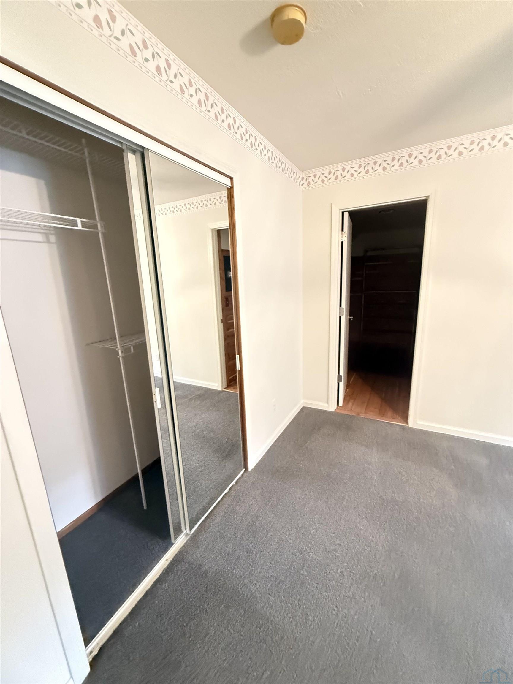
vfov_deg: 102.1
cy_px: 342
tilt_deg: -11.8
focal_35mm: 14
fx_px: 277
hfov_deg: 85.7
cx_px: 256
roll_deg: +0.7
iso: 1000
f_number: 2.2
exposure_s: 1/40
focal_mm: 2.22
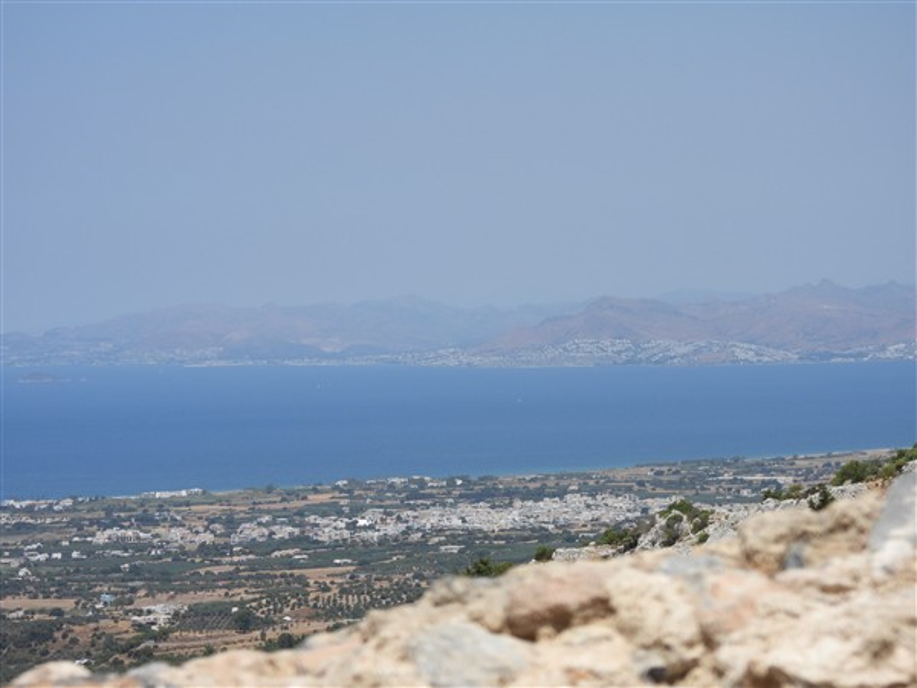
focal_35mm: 115
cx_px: 458
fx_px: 3046
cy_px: 344
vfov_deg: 12.9
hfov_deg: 17.1
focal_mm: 20.5
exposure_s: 1/1600
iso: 100
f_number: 4
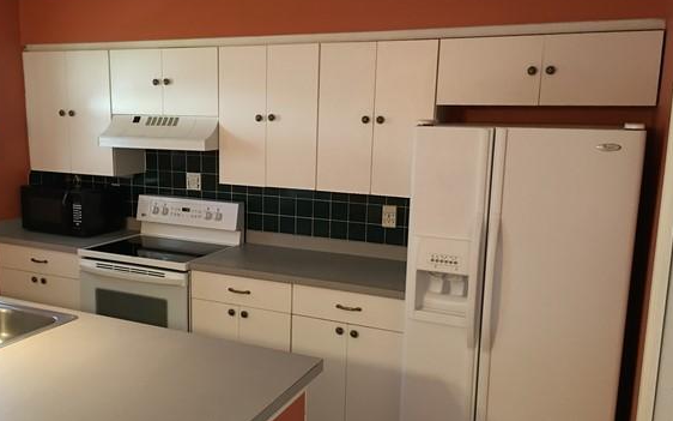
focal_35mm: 35
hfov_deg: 55.2
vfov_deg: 36.2
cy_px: 233
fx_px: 642
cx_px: 292
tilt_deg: -8.4
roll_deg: -1.5
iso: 80
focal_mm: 4.15
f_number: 2.2
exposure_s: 1/15
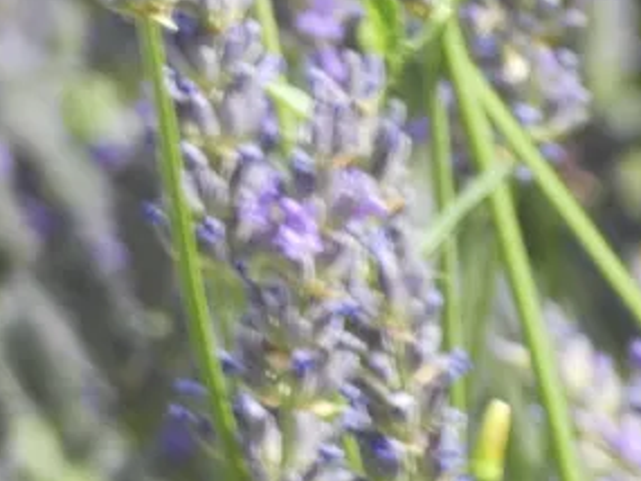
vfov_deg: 3.9
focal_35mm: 379
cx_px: 513
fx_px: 7021
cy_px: 9
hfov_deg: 5.2
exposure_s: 1/80
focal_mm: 30.2
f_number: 5.5
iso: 80
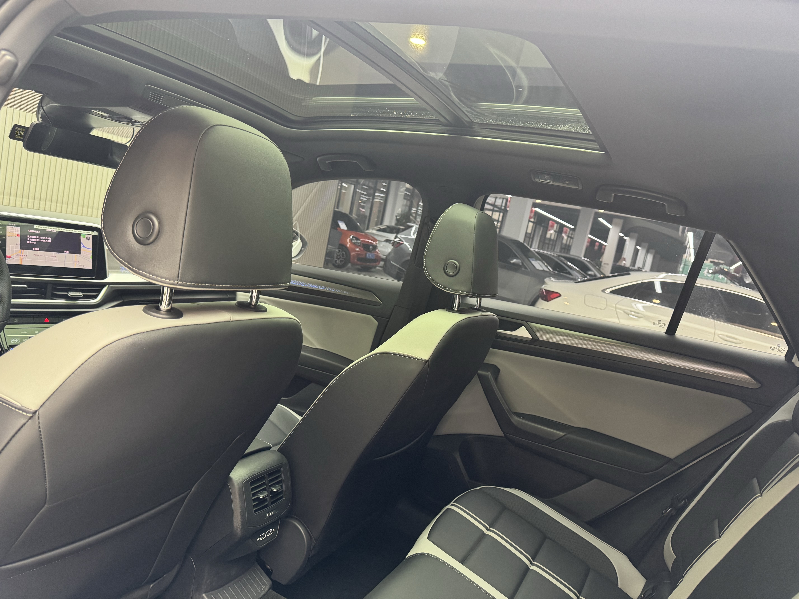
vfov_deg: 56.8
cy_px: 300
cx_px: 400
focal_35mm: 24
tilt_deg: -7.4
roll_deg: -12.3
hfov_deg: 71.6
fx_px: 554
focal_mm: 6.76
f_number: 1.78
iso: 400
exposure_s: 1/50
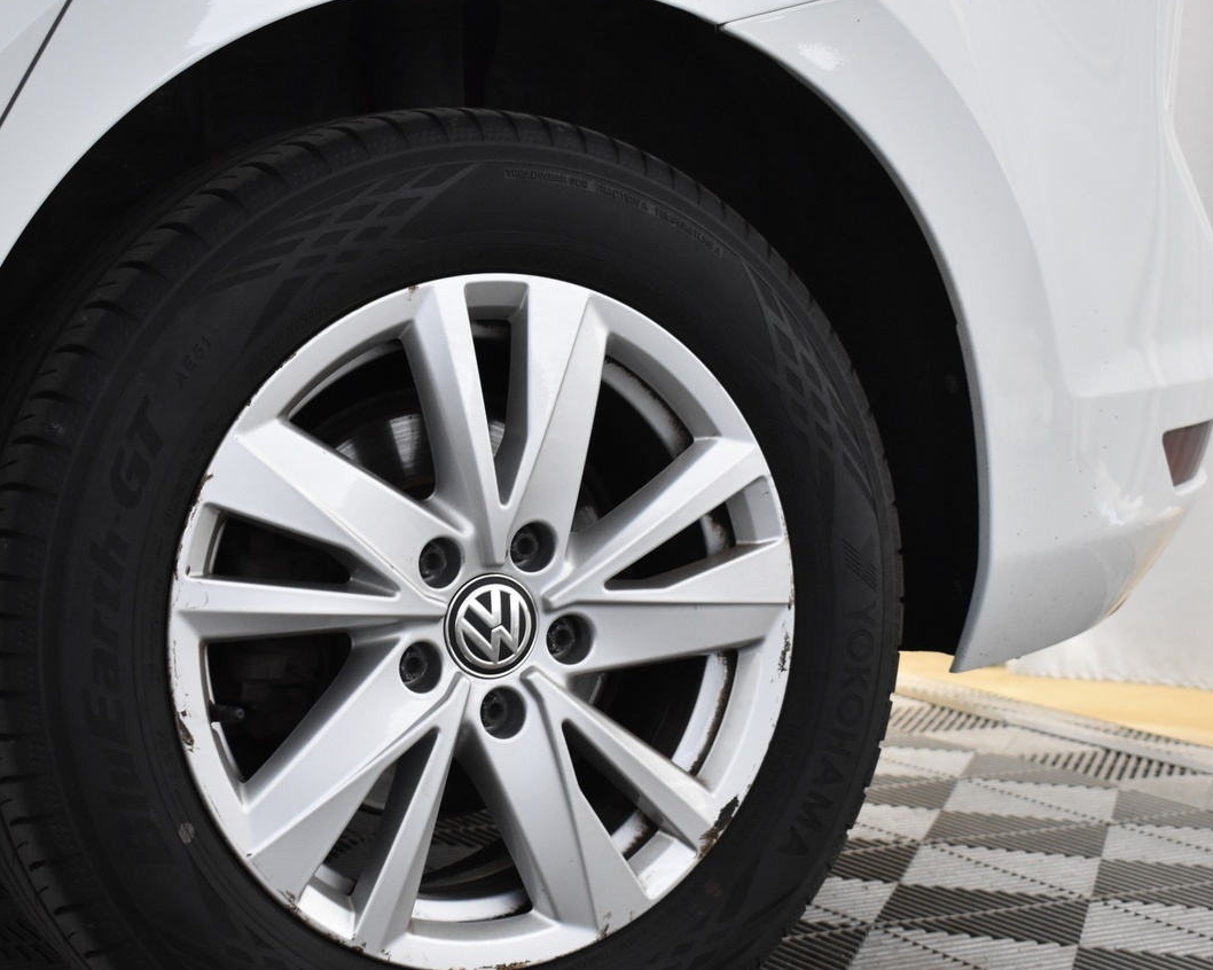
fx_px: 2477
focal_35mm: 69
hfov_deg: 27.4
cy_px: 605
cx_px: 432
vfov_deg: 22.1
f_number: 4.5
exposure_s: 1/50
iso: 1400
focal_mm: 32
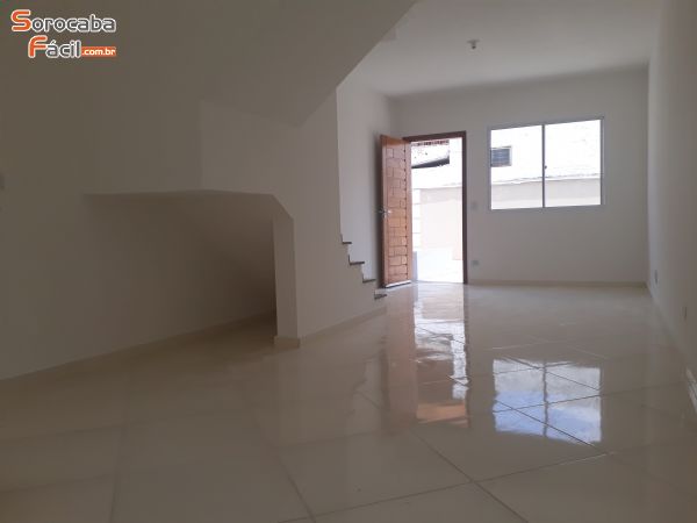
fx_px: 544
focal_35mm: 27
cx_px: 348
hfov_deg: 65.3
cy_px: 262
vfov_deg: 51.4
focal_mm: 3.6
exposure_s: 1/460
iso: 40
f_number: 1.9
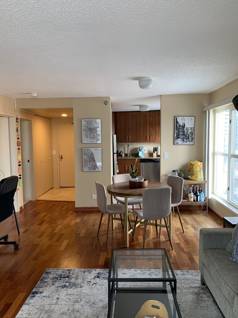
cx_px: 119
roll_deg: +0.6
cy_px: 159
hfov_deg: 53.1
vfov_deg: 67.3
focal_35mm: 26
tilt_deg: -4.7
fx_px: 238
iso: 80
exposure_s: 1/60
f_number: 1.8
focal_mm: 4.25
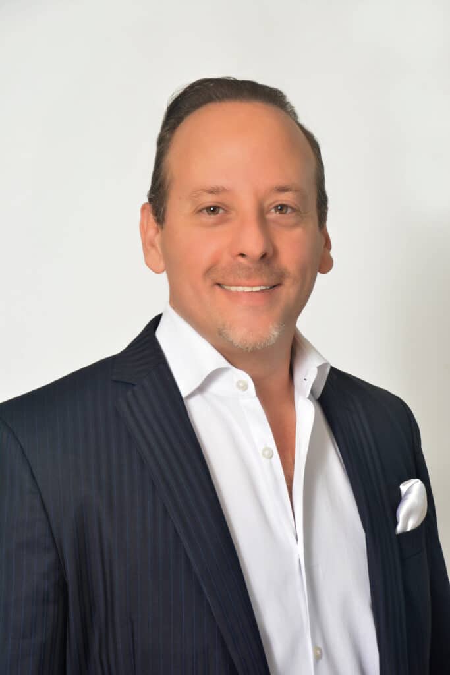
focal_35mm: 120
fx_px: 2249
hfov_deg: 11.4
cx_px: 225
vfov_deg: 17.1
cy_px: 338
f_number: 8
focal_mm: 80
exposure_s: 1/80
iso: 125
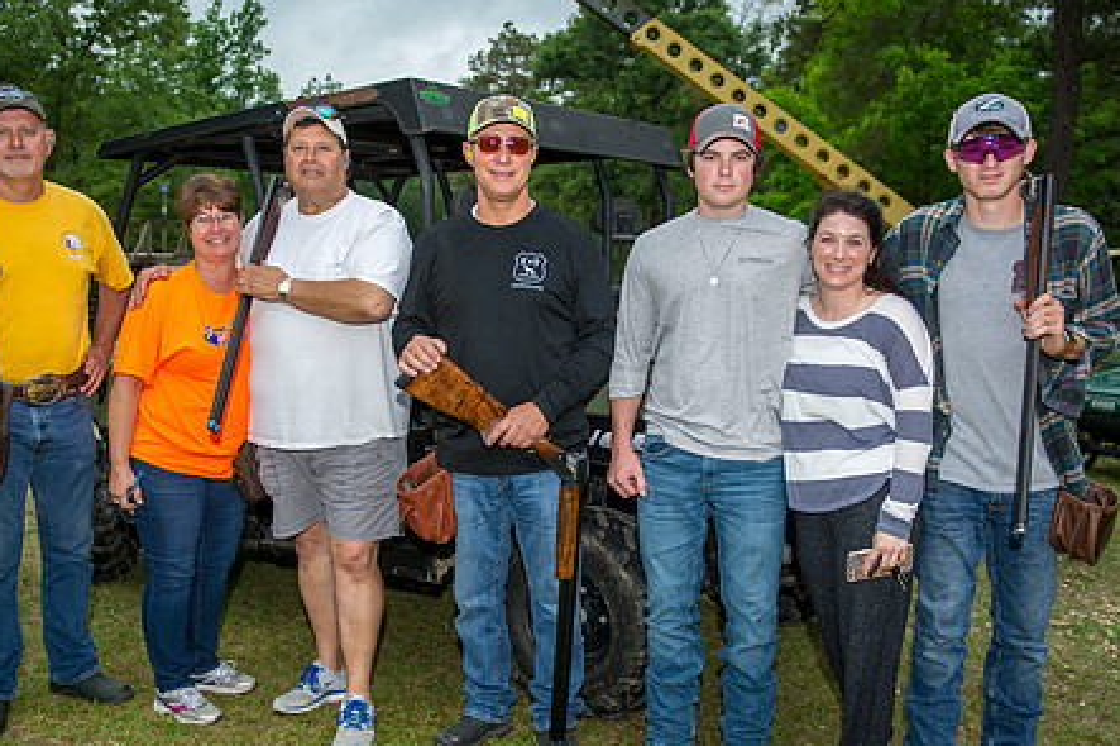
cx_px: 544
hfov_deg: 50.7
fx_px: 1182
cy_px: 425
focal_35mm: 38
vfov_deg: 35.0
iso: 640
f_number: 3.2
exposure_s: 1/100
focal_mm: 29
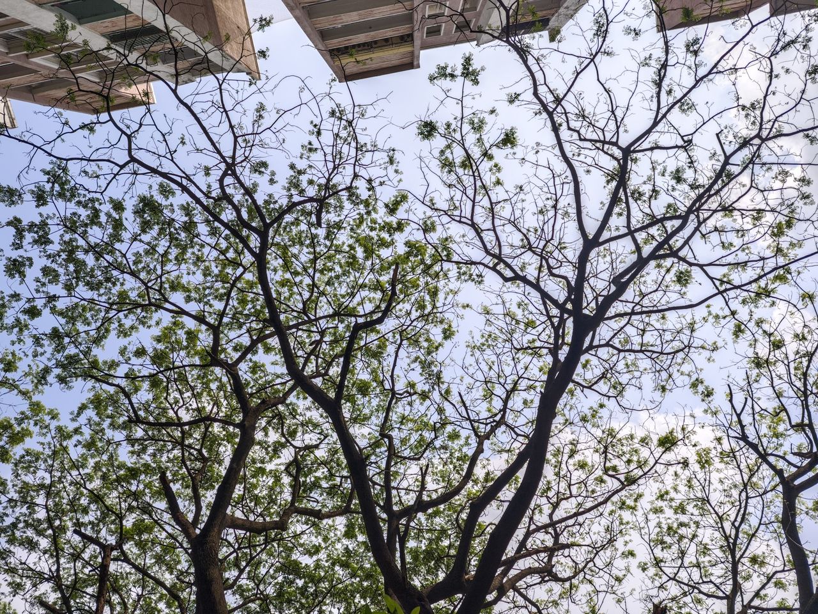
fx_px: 544
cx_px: 409
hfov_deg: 73.9
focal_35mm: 23
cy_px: 307
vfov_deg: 58.9
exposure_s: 1/2498
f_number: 1.6
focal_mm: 6.55
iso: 50
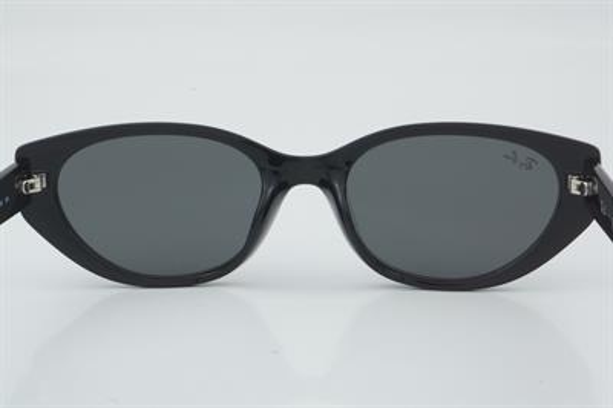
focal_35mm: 75
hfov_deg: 27.0
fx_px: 1276
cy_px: 204
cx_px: 306
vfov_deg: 18.2
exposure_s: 1/3
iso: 100
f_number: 32
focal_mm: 50
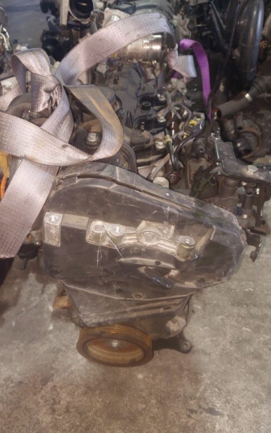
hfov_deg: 45.9
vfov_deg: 68.4
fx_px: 319
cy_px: 218
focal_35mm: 27
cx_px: 119
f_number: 1.8
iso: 250
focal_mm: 5.23
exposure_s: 1/50
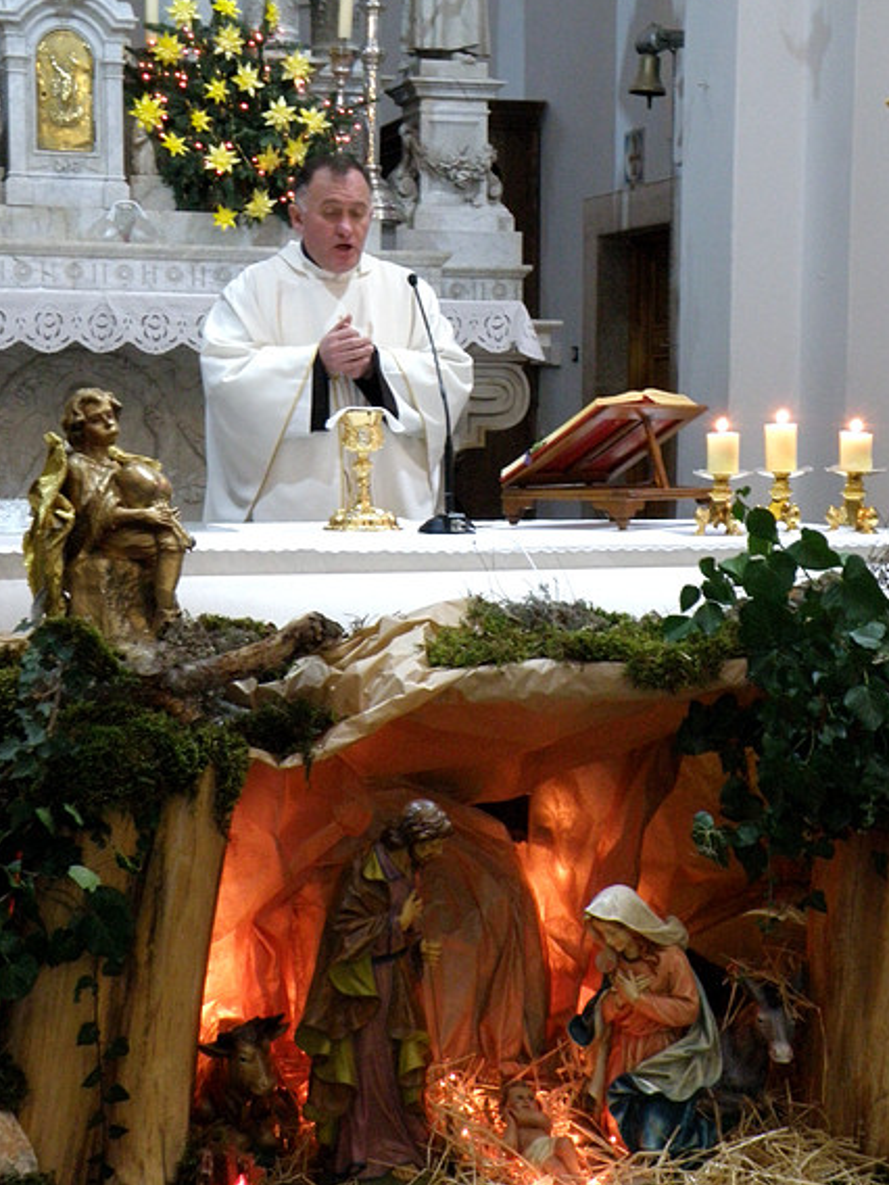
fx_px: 2534
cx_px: 439
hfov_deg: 19.9
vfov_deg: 26.3
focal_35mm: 74
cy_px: 584
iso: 400
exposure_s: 1/15
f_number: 3.6
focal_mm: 10.66
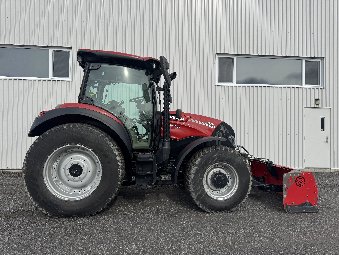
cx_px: 170
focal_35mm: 24
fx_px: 235
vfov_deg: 56.8
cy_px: 128
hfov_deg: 71.6
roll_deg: +0.5
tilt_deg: +0.8
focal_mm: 6.76
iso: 80
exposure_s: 1/4310
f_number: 1.78
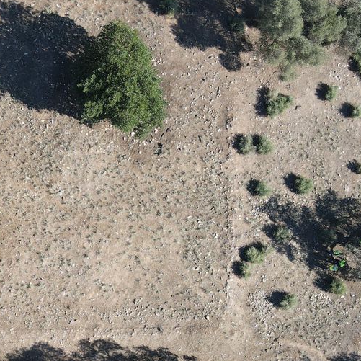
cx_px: 90
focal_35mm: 50
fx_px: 590
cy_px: 246
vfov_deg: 33.7
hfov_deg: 33.3
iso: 100
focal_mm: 4.5
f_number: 2.8
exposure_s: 1/240
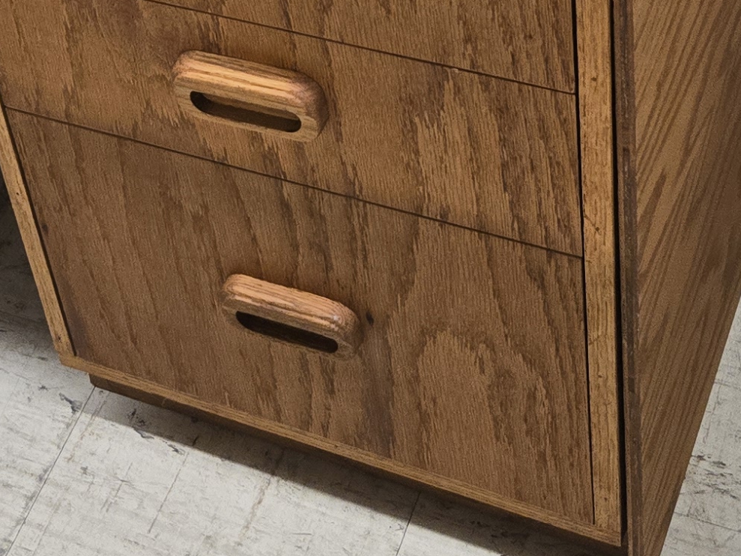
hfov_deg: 20.6
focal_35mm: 93
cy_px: -153
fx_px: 1991
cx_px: 58
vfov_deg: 15.2
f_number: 1.8
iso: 320
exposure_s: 1/120
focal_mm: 5.4
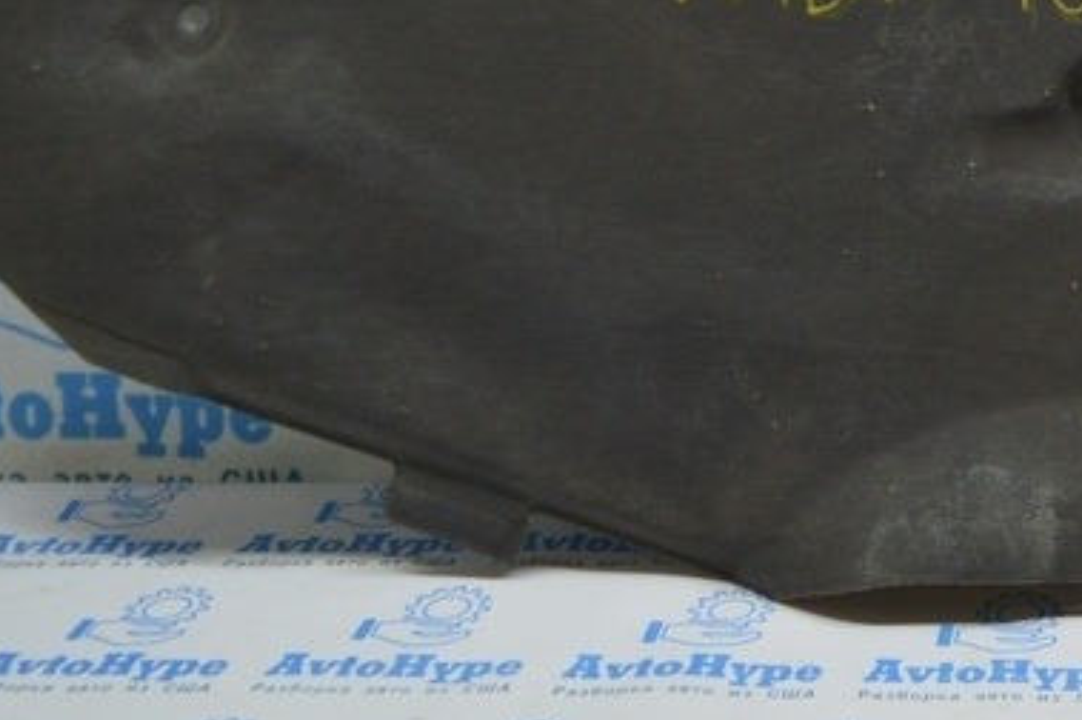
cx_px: 1091
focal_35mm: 73
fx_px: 2192
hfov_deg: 26.2
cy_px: -36
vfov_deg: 18.1
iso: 400
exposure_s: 1/80
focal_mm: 18
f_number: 3.5
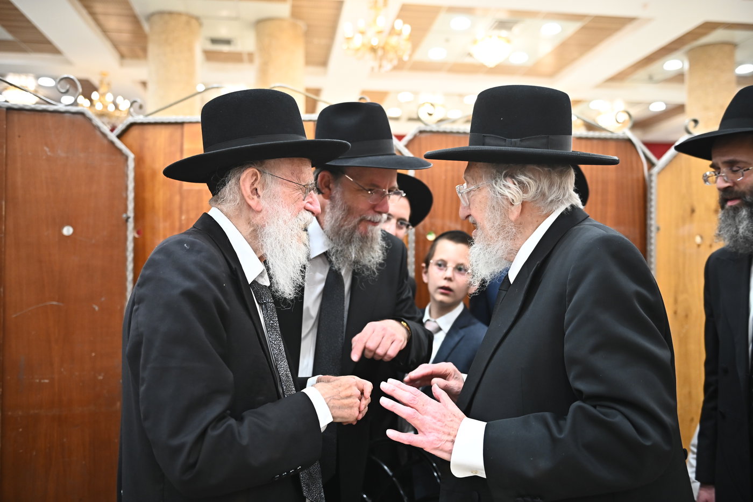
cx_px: 376
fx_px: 669
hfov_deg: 58.7
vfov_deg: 41.1
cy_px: 251
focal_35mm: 32
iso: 1600
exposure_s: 1/200
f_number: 2.8
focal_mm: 32
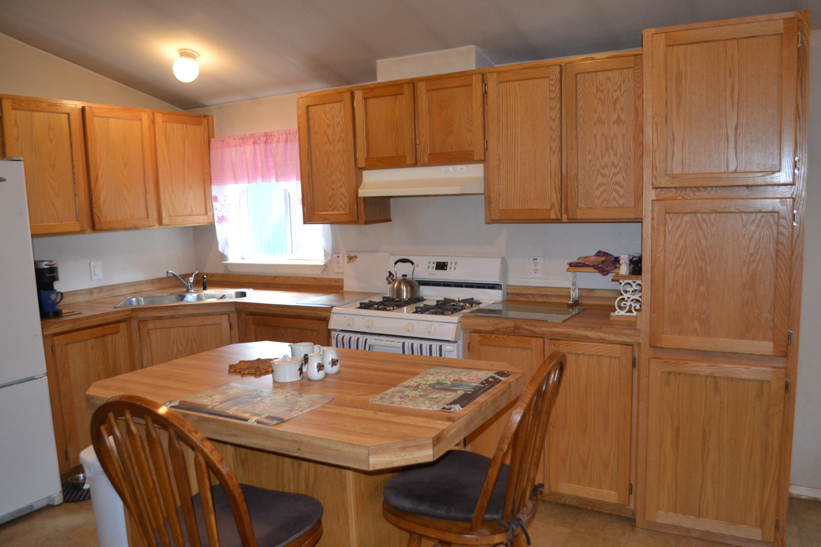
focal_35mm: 27
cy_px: 274
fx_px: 616
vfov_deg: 47.9
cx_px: 410
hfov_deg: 67.4
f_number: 3.5
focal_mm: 18
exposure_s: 1/60
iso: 800
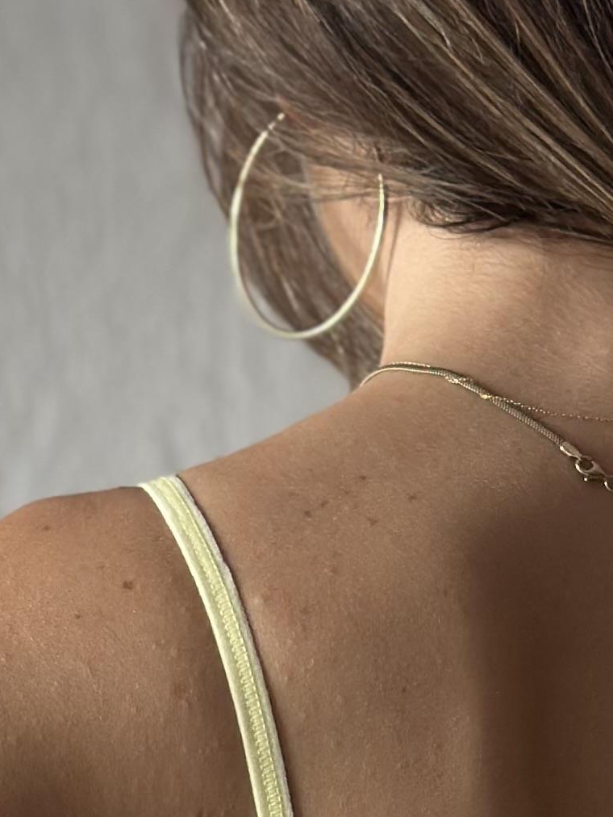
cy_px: 1180
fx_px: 4509
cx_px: 515
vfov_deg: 10.1
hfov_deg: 7.8
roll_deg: +1.0
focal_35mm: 191
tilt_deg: +1.9
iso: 100
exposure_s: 1/154
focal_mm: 6.86
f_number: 1.78
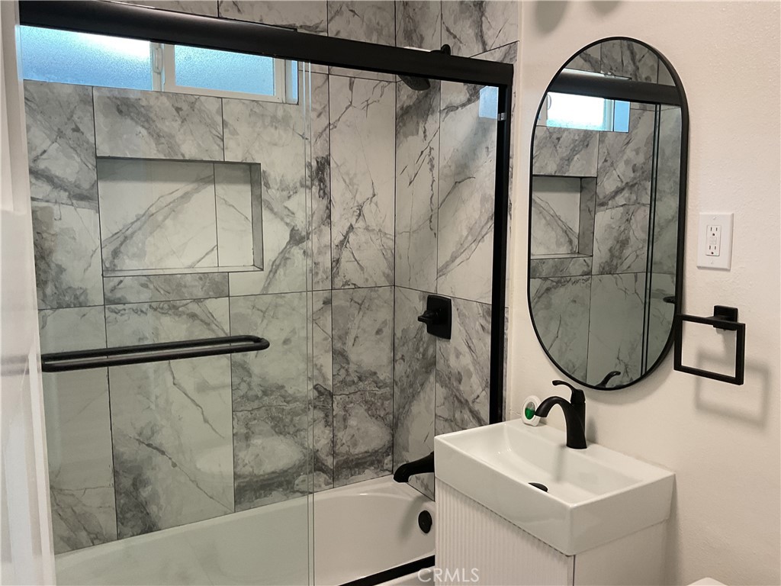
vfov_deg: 48.2
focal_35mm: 29
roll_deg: +0.4
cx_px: 390
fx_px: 654
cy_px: 293
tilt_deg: -4.6
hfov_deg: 61.7
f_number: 1.8
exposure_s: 1/60
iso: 64
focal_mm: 3
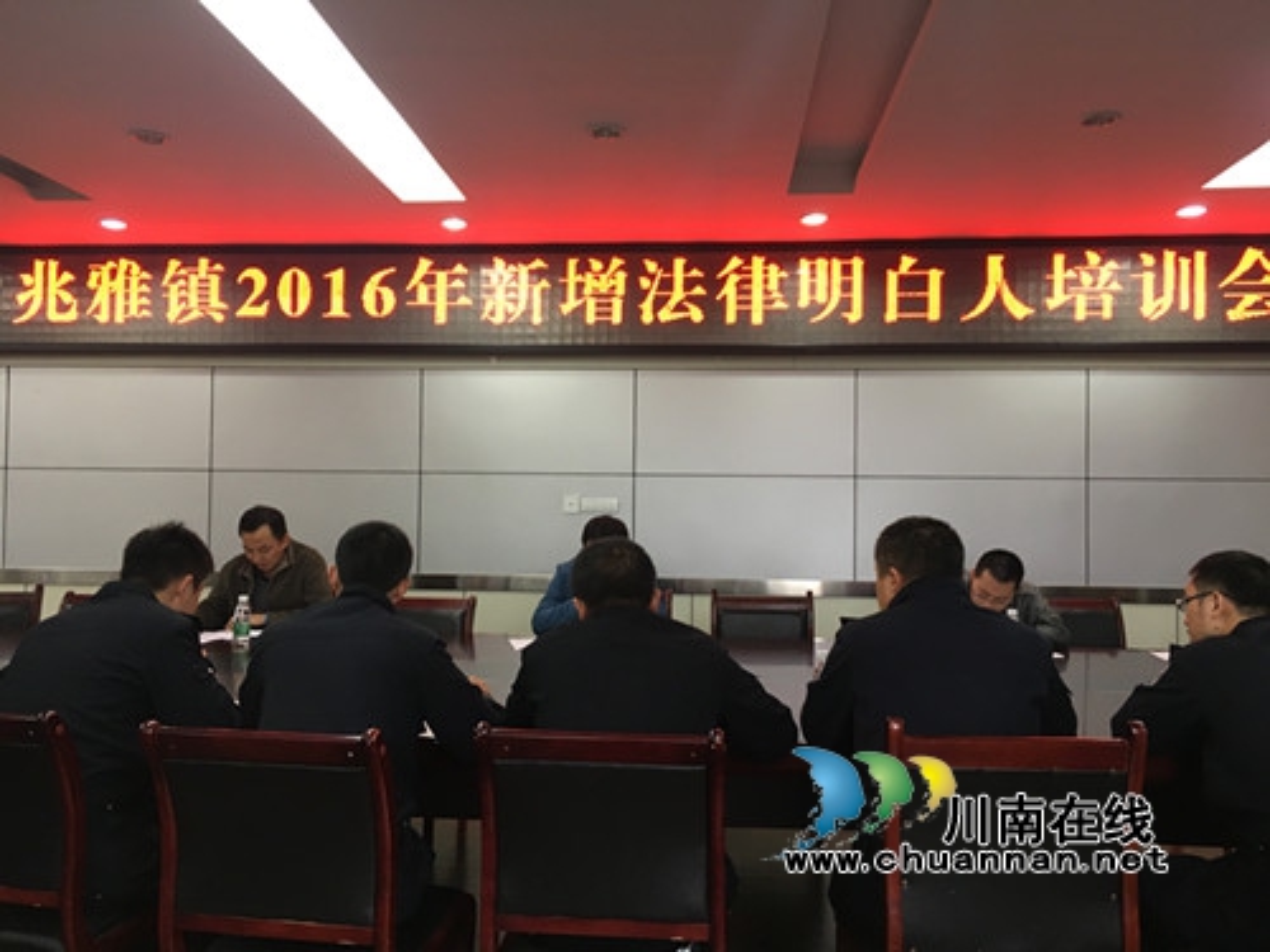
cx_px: 635
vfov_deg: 48.2
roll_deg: -0.5
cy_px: 476
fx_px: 1064
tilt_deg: +0.9
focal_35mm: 29
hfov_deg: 61.7
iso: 100
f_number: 2.2
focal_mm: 4.15
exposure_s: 1/33
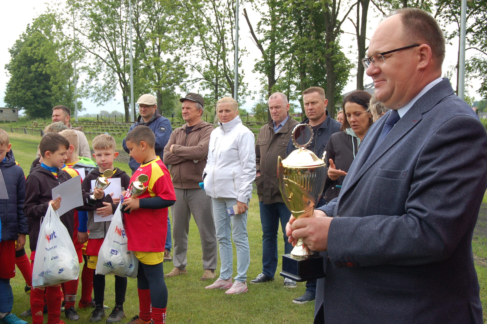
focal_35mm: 60
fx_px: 811
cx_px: 244
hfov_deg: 33.4
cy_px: 162
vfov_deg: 22.6
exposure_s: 1/250
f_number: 10
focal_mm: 40
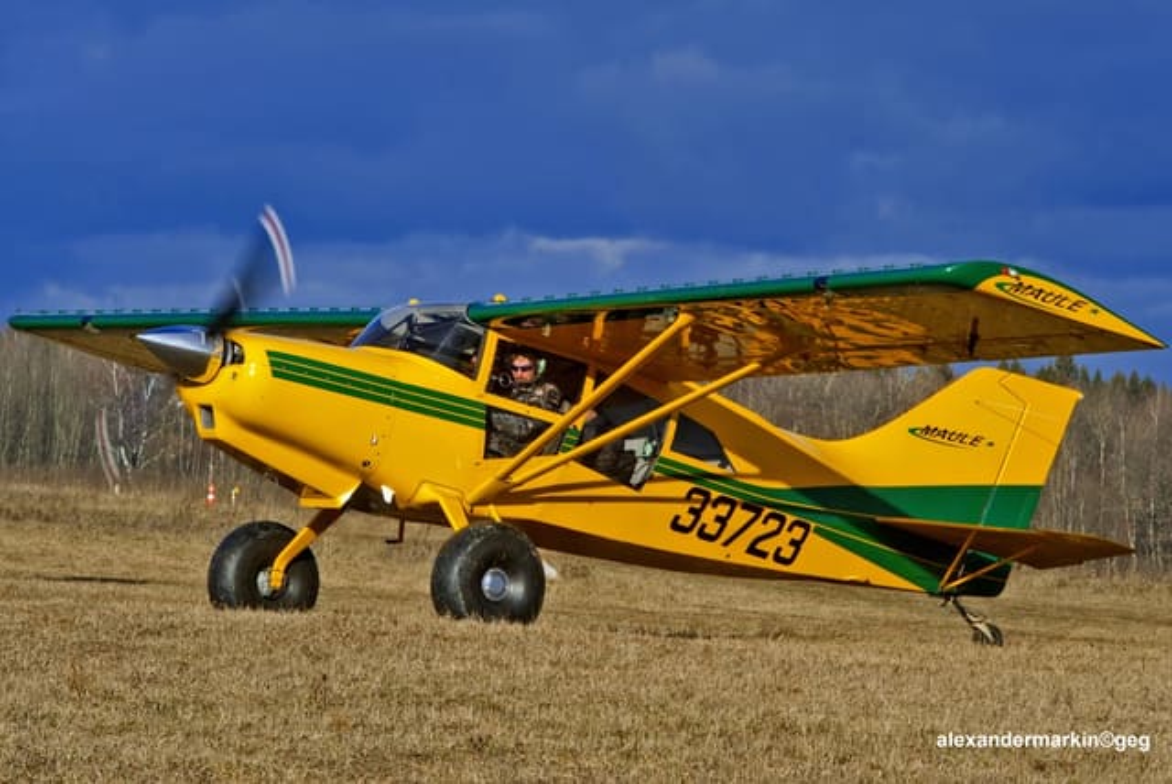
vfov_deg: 7.6
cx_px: 586
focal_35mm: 180
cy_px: 392
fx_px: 5865
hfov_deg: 11.4
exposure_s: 1/200
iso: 1000
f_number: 25
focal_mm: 180
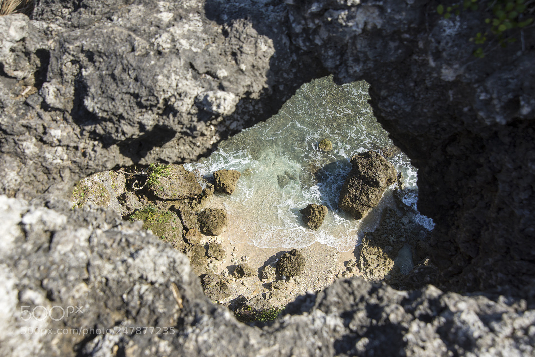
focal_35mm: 32
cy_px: 178
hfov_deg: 58.7
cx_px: 268
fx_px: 476
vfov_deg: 41.1
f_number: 8
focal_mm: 32
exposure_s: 1/640
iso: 400
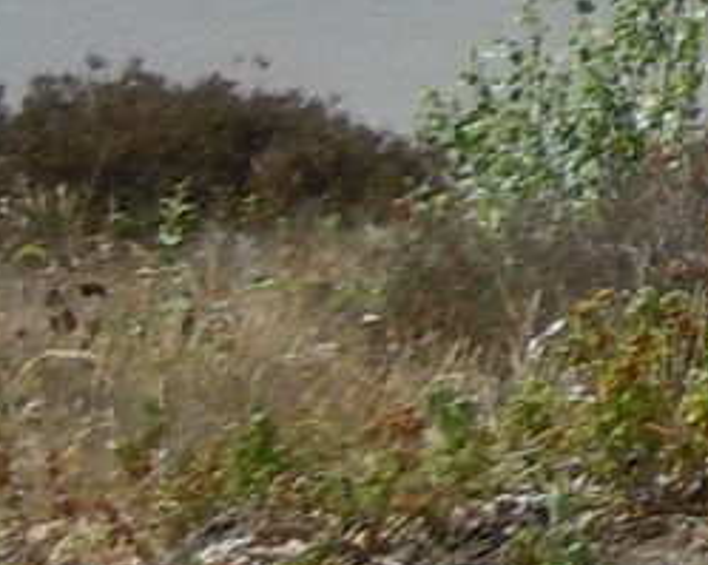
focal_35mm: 188
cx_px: 2206
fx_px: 3938
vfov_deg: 8.0
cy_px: -324
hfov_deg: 8.4
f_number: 3.5
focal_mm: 5.4
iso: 100
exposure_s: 1/800
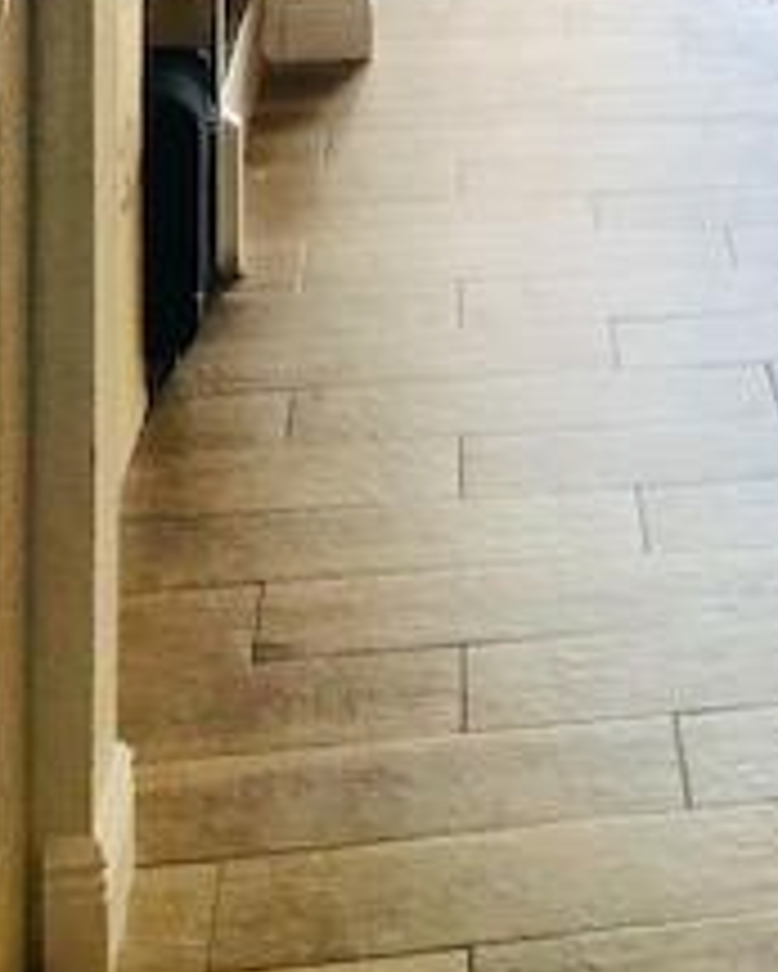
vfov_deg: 21.0
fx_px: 2330
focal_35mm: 81
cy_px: -356
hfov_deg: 17.8
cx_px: 989
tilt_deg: -11.5
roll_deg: -3.4
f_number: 1.8
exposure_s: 1/159
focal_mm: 3.99
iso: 20
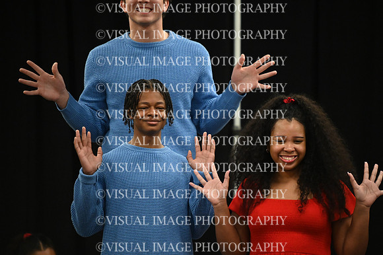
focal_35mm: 420
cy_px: 128
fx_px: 4466
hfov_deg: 4.9
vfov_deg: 3.3
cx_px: 192
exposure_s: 1/250
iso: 8000
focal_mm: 420
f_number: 6.3
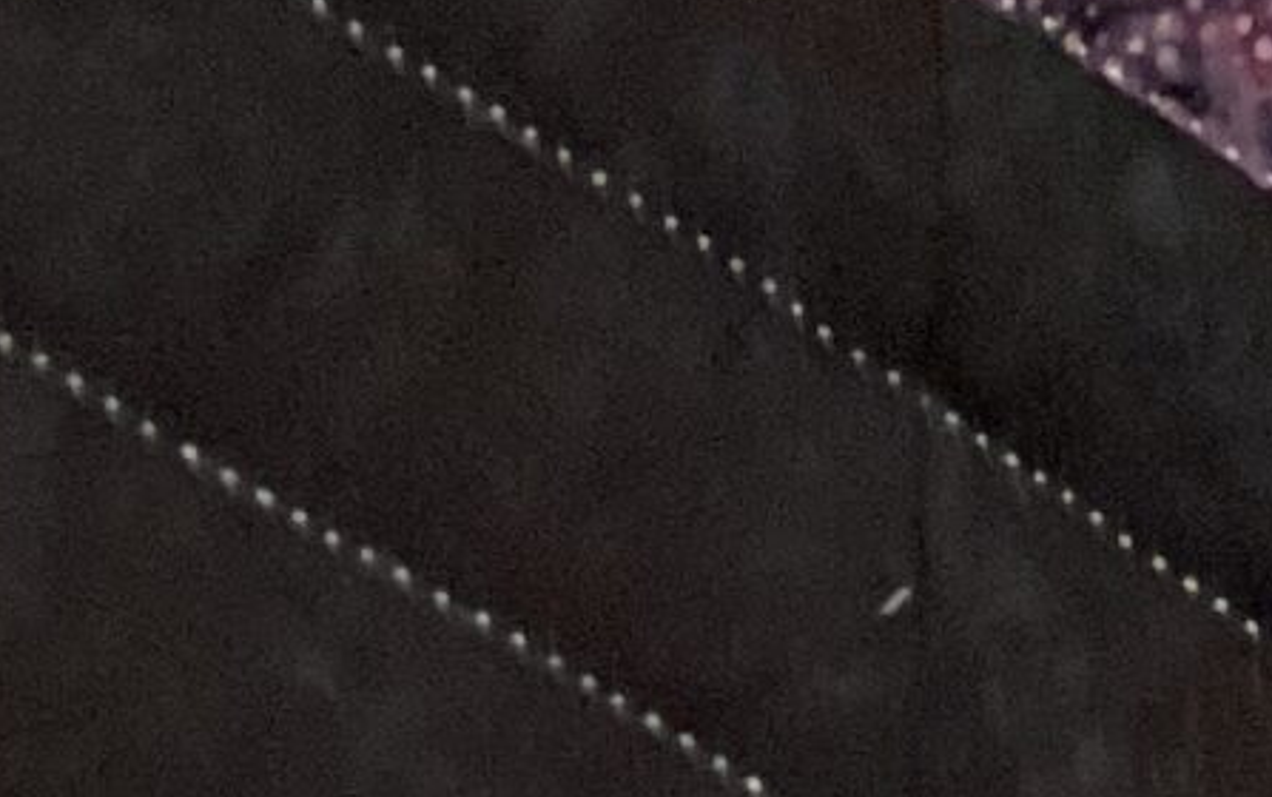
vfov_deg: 6.8
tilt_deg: +14.7
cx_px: 2245
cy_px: -680
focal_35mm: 188
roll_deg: -0.6
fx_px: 6521
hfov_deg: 10.5
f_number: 2.4
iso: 320
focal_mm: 3.3
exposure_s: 1/50
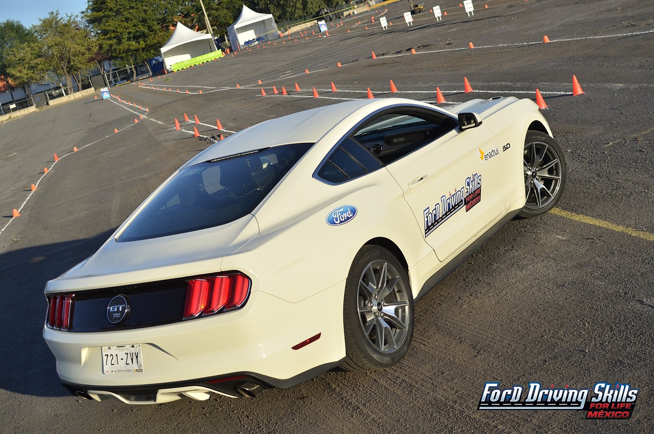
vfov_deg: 25.7
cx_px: 327
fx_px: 952
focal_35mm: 52
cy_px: 217
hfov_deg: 37.9
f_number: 5
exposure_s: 1/2000
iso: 250
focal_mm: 35
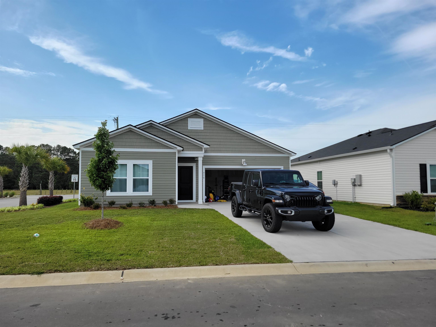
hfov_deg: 67.3
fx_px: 327
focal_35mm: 26
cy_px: 164
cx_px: 218
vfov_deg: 53.1
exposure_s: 1/1844
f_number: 1.8
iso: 40
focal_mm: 5.4
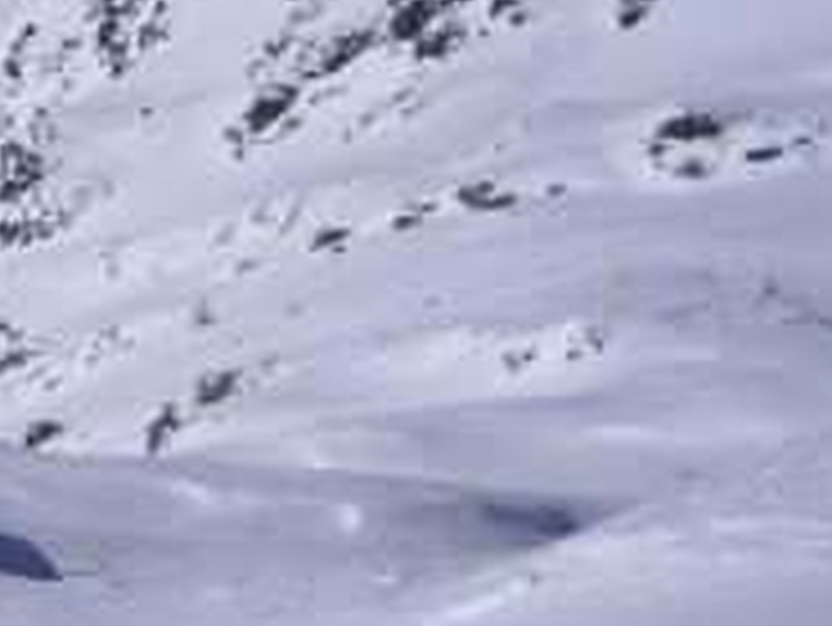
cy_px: 90
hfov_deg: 11.2
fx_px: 3944
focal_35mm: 164
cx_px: -693
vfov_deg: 9.0
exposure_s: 1/500
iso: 64
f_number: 8
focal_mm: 7.9
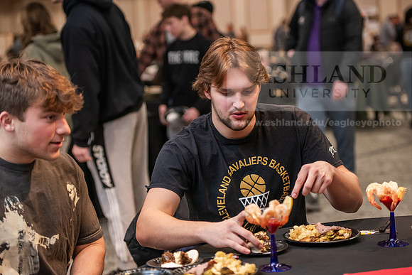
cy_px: 138
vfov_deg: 16.1
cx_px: 206
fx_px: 973
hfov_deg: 23.9
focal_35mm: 85
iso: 2500
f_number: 3.2
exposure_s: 1/200
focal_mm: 85
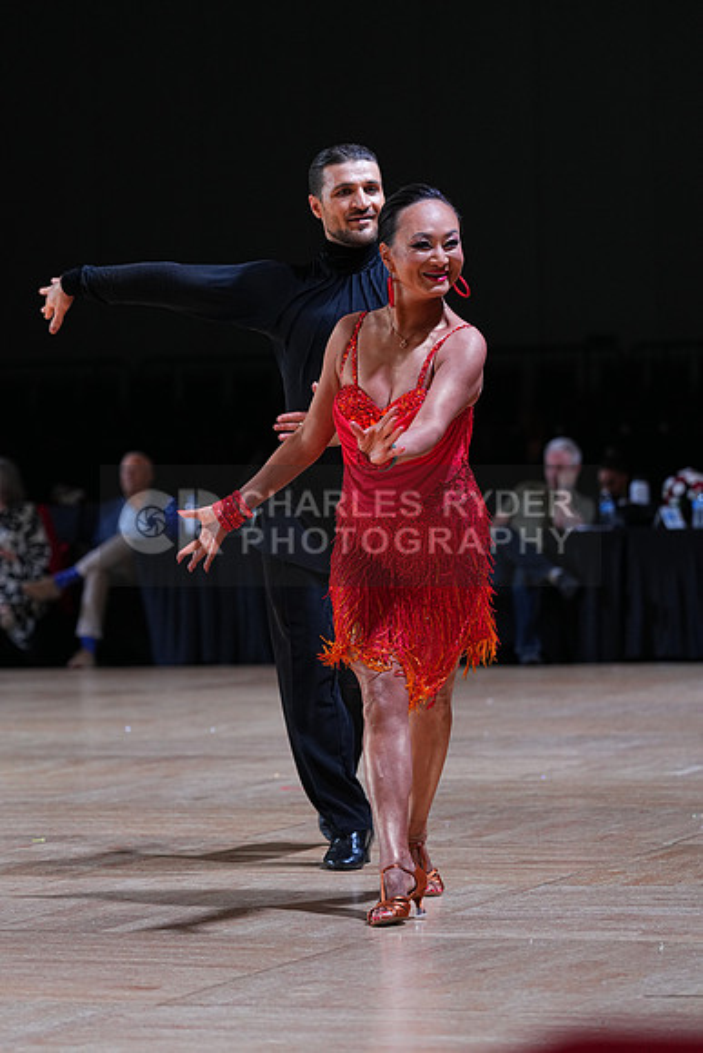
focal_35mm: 140
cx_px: 352
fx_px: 4098
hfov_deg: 9.8
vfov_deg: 14.7
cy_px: 526
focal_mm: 140
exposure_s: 1/500
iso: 1250
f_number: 4
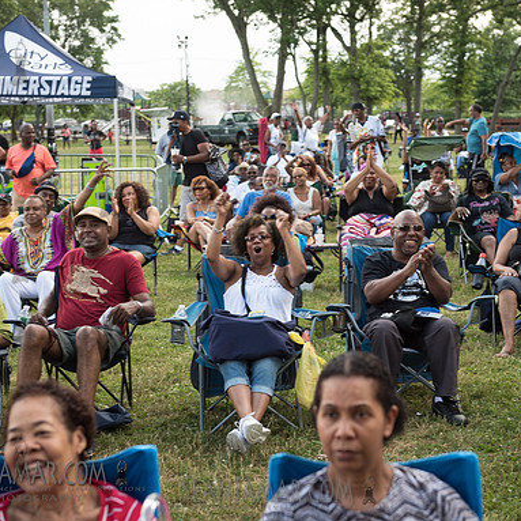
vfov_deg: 25.7
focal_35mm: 67
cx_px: 283
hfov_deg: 25.7
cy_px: 259
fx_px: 1141
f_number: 4
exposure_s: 1/160
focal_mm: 52
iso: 250
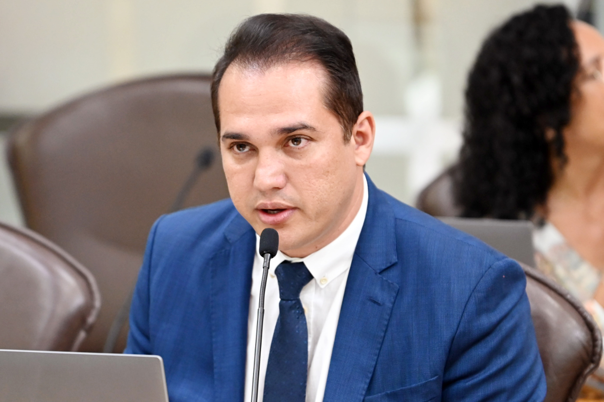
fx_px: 5030
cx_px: 302
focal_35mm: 300
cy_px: 201
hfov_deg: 6.9
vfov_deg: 4.6
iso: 3200
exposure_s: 1/200
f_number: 3.2
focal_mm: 200
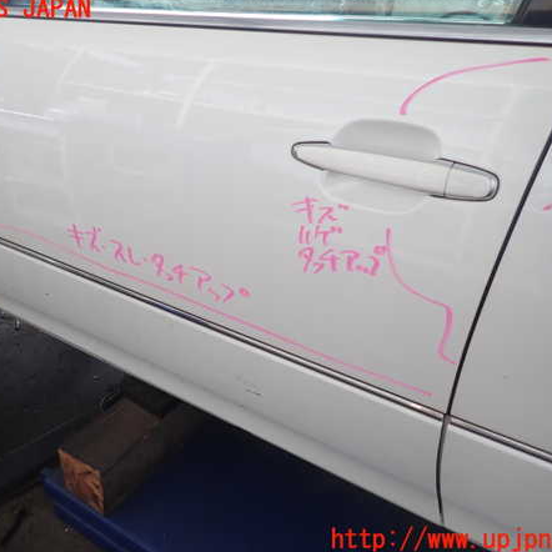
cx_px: 239
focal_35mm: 30
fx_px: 541
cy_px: 275
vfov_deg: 54.0
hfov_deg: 53.9
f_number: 2
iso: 100
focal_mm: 4.5
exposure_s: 1/60
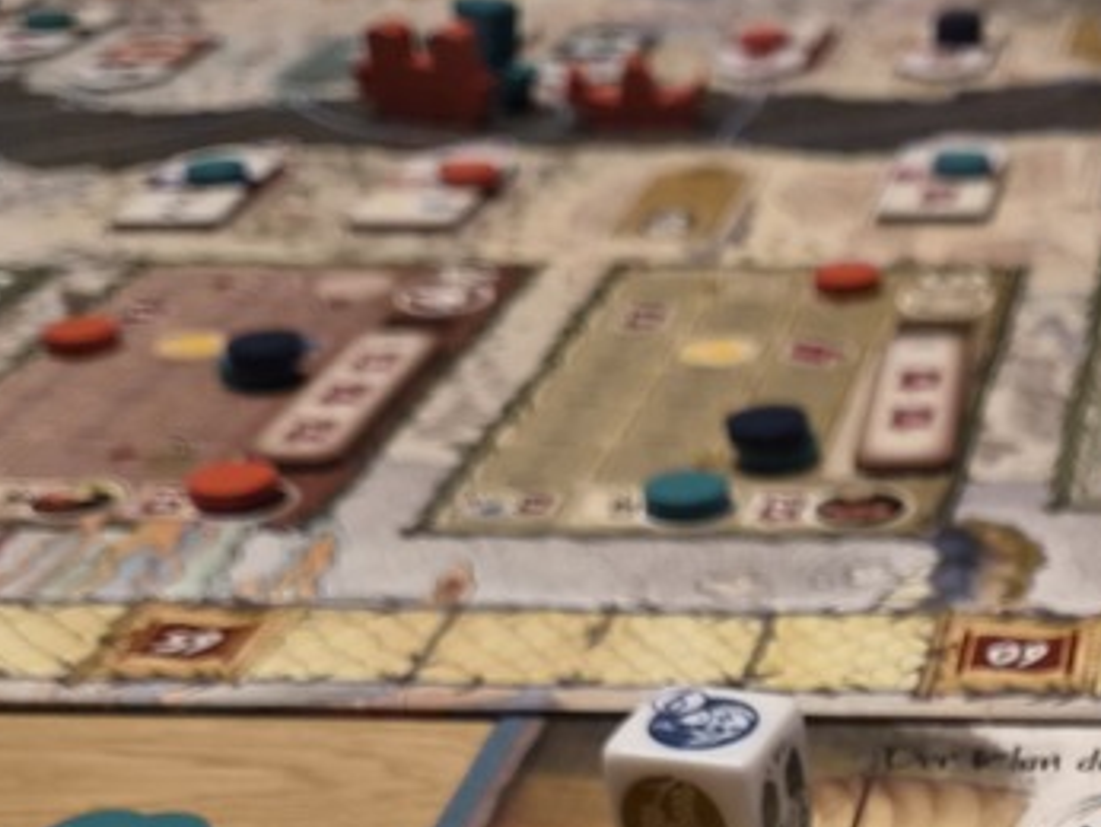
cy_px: 1104
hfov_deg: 26.7
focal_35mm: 68
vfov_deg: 19.7
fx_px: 2164
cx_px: 1149
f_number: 1.8
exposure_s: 1/100
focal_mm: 5.4
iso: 250
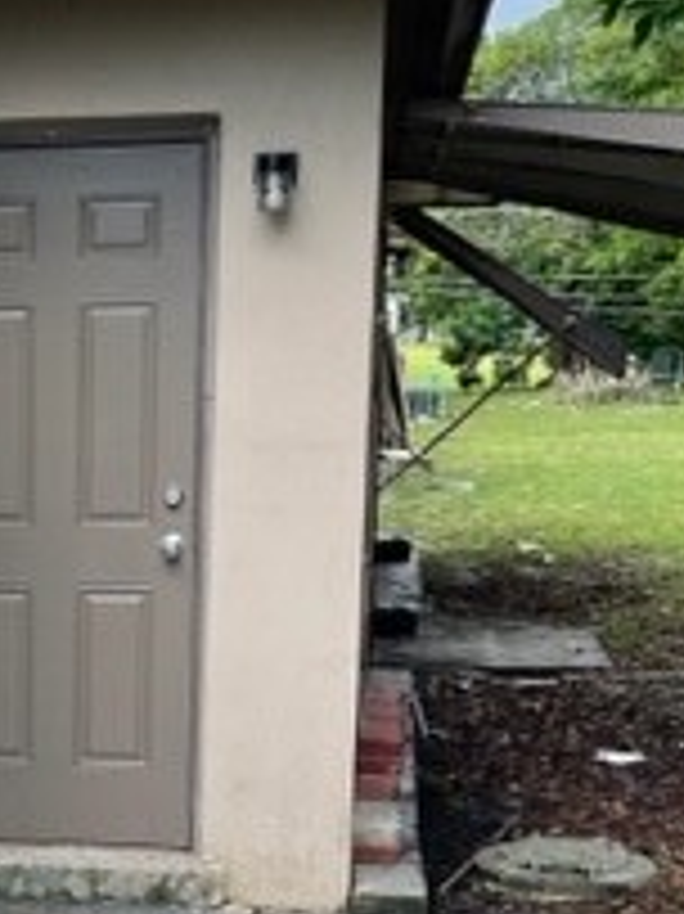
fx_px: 2163
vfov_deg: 23.3
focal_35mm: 82
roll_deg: +0.6
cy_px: 815
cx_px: -180
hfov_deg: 17.0
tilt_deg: -12.8
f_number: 1.6
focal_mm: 5.1
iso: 32
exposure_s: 1/430
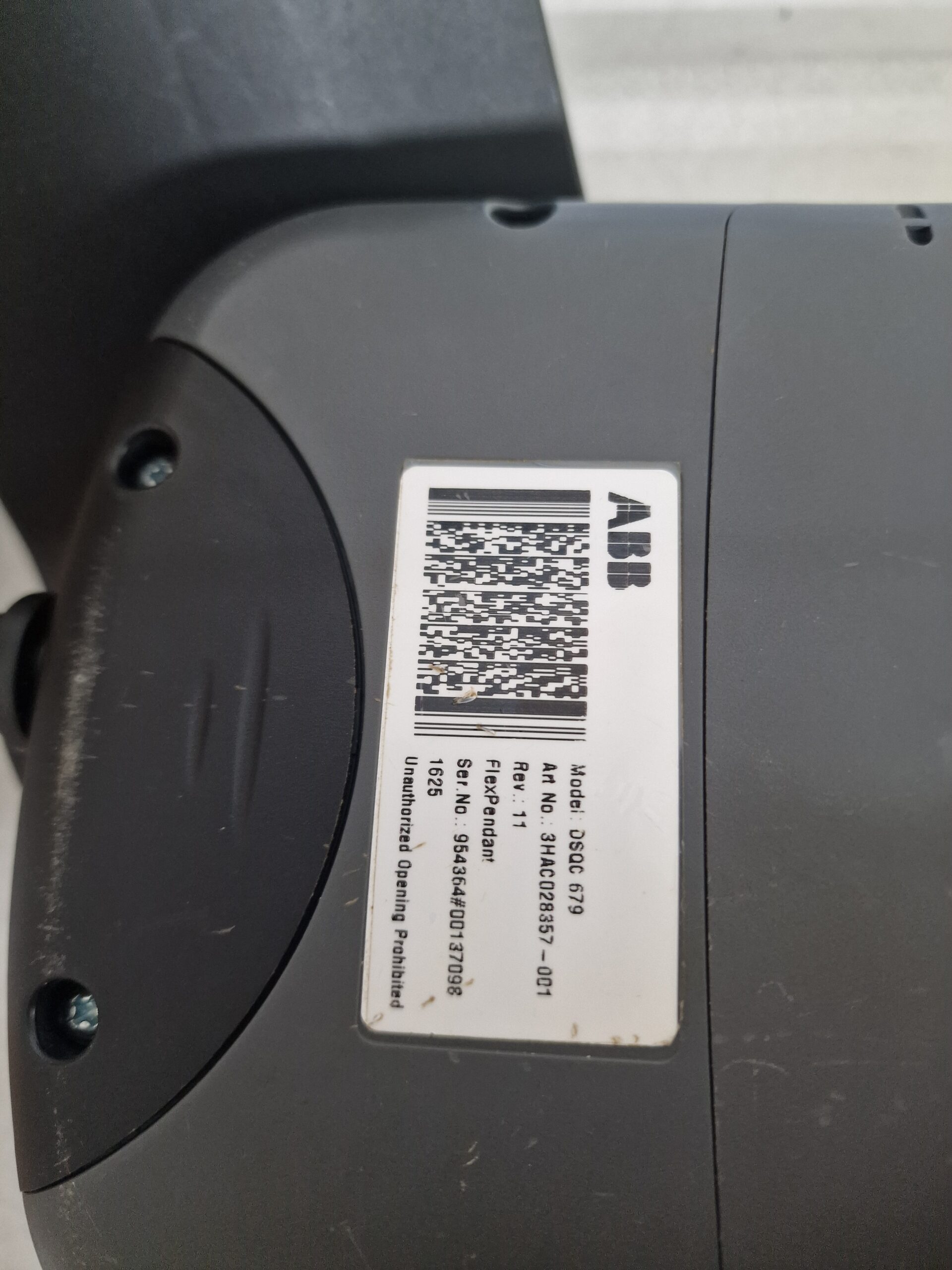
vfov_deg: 73.9
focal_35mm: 23
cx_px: 476
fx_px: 843
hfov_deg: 58.9
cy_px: 635
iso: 640
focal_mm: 6.4
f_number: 1.8
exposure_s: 1/40
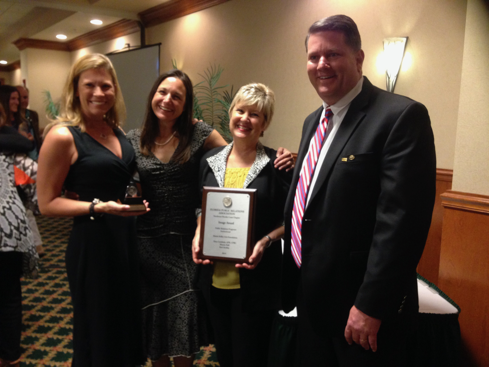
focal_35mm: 33
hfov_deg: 55.4
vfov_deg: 42.9
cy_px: 184
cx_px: 244
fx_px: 466
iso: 320
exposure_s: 1/20
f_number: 2.4
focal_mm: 4.12
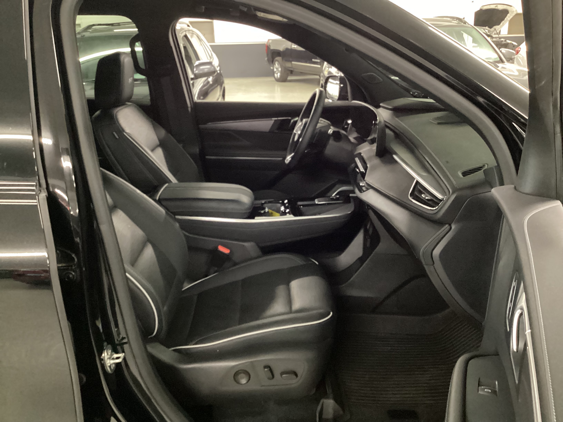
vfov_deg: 45.4
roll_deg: +1.4
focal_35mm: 31
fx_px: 504
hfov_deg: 58.4
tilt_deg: -20.9
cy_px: 211
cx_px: 282
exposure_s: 1/17
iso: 640
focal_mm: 3.3
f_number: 2.4
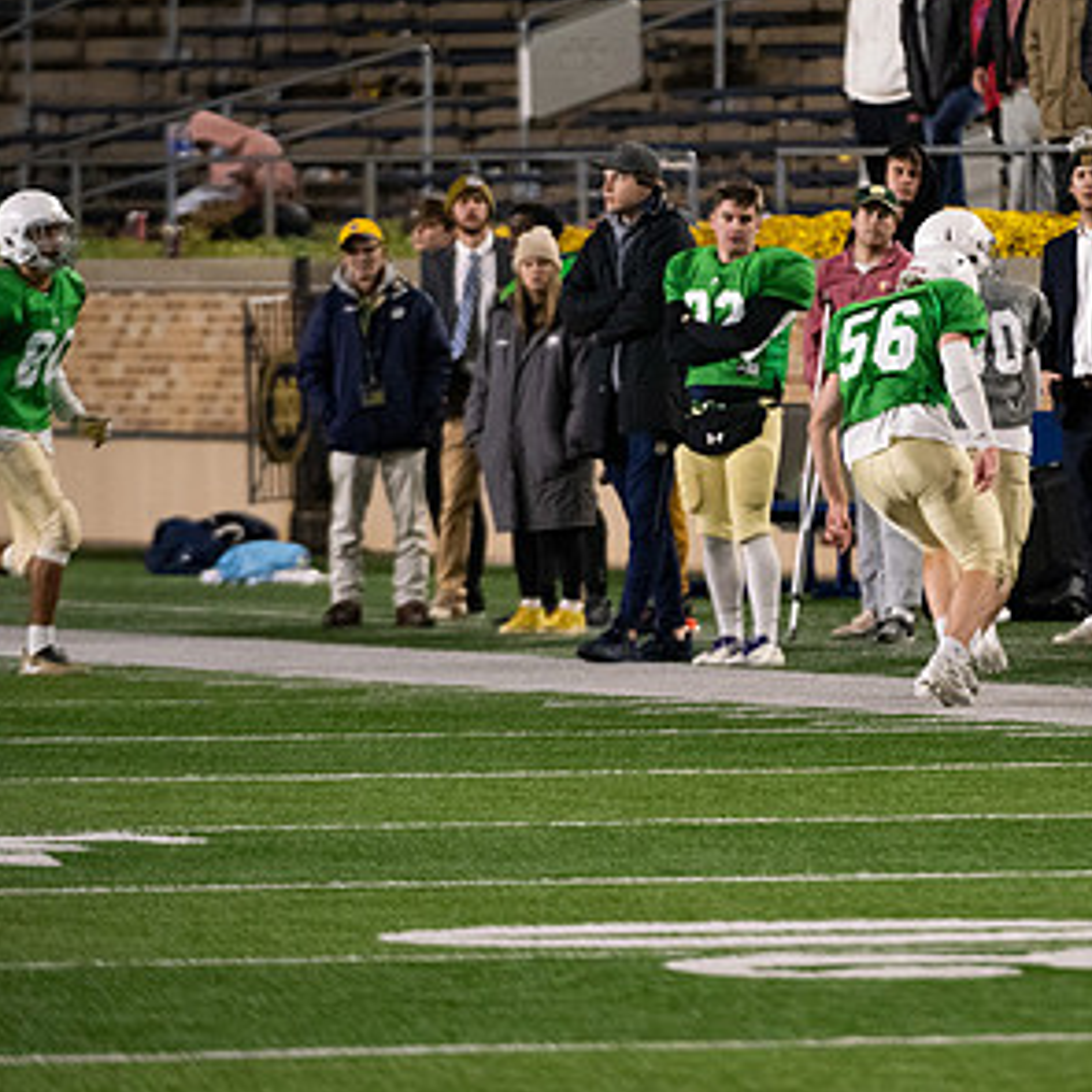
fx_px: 19665
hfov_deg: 3.2
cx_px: 862
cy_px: 457
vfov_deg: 3.2
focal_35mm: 551
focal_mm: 330
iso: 5000
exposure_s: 1/500
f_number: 4.5
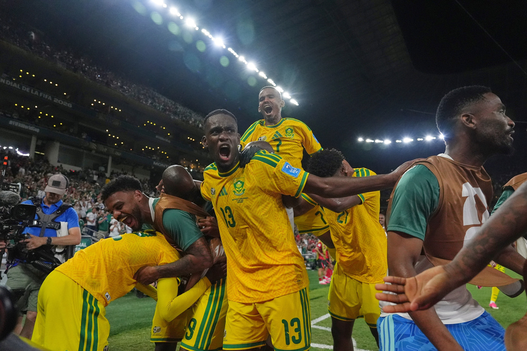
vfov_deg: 53.1
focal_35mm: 24
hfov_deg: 73.8
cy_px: 176
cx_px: 264
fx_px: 351
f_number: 3.5
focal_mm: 24
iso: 4000
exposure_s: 1/4000
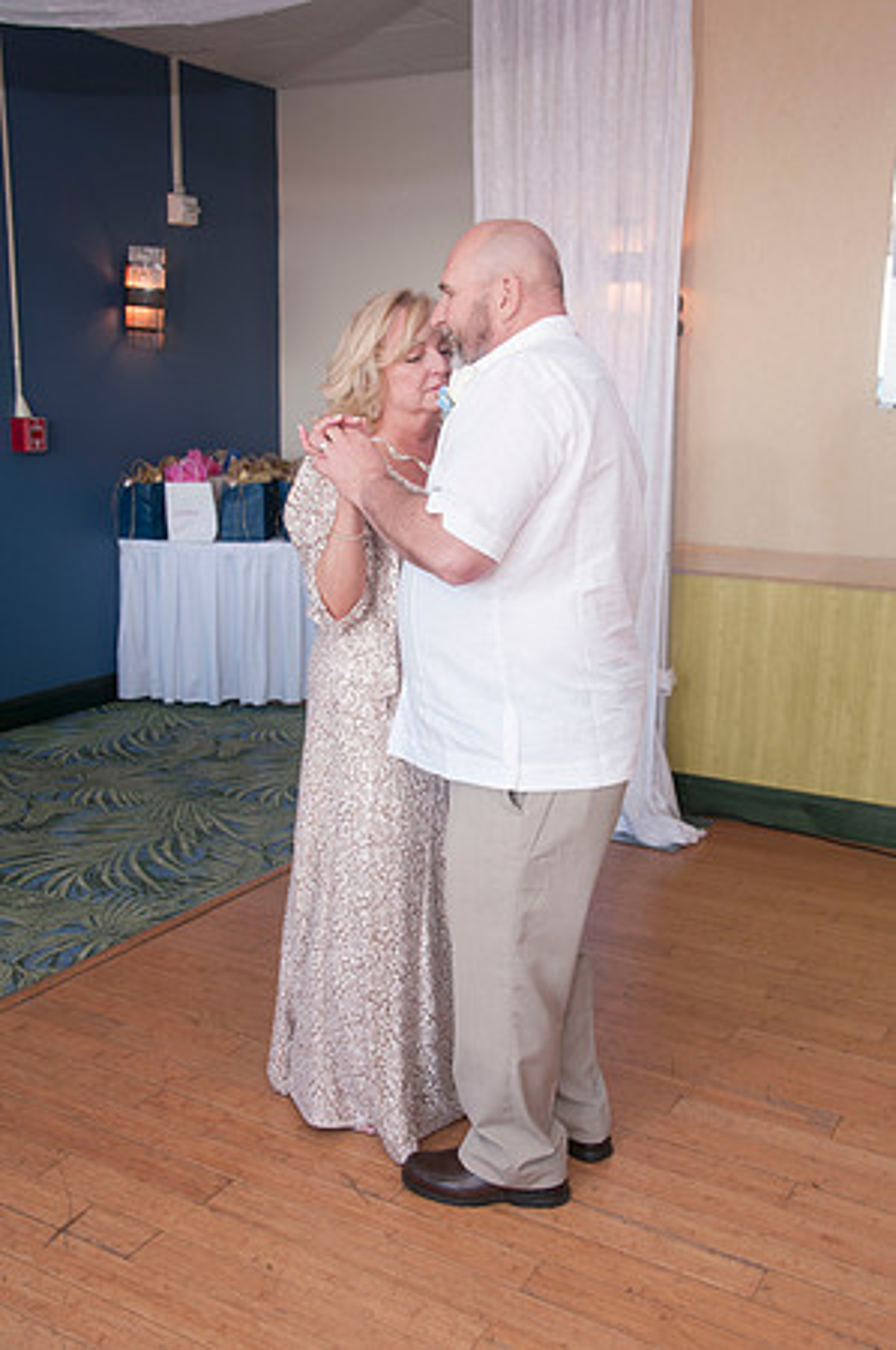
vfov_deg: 53.2
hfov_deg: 36.8
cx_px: 448
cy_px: 675
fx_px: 1347
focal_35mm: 36
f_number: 5.6
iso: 400
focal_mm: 24
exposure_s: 1/60
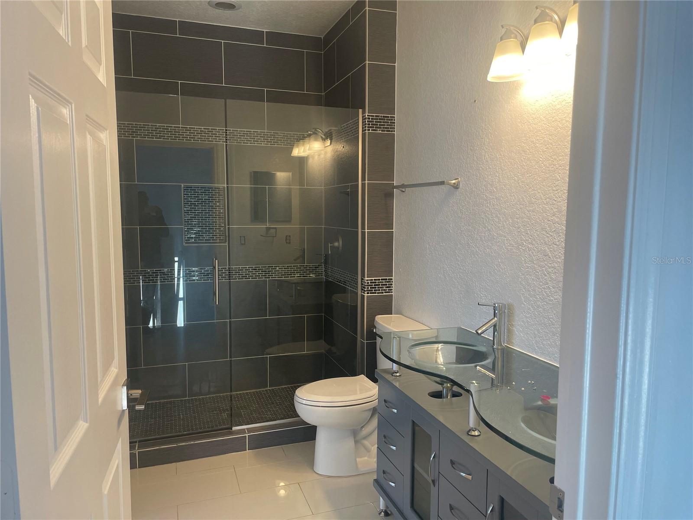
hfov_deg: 67.3
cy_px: 260
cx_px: 346
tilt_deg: -4.4
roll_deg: -0.1
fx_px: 521
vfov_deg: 53.1
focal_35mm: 26
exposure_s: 1/120
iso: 100
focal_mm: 4.2
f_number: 1.6
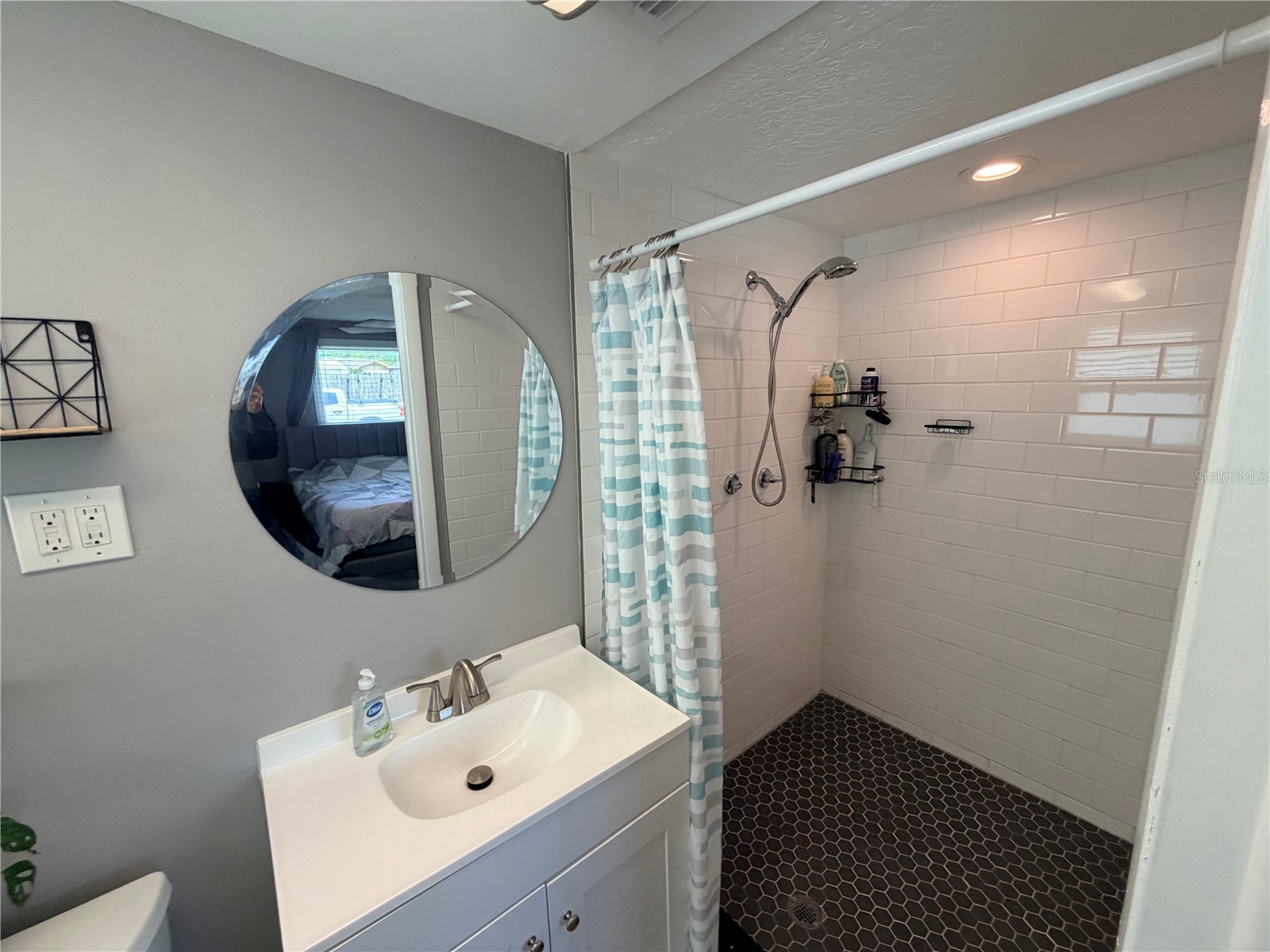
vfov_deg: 85.7
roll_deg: +1.7
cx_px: 635
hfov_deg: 102.1
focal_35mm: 14
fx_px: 514
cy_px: 476
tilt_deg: -10.2
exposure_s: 1/120
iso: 200
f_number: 2.2
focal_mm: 2.22
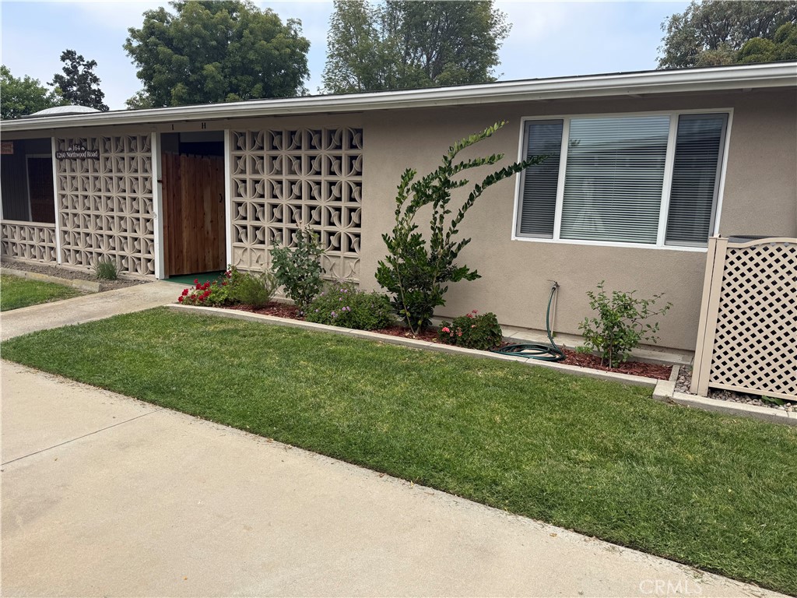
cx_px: 398
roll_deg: -2.3
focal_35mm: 24
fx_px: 553
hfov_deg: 71.6
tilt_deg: -8.5
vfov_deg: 56.8
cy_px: 299
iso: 80
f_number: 1.78
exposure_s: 1/3584
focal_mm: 6.76
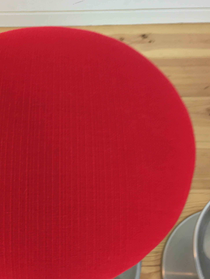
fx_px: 372
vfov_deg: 41.2
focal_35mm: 46
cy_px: 153
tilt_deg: -63.6
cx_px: 52
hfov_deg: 31.0
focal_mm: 4.15
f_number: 2.2
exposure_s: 1/33
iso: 64
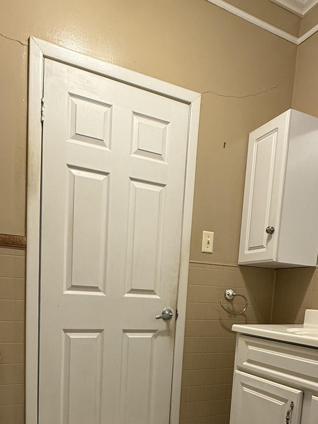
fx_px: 343
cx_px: 135
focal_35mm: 28
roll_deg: -3.2
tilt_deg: -6.9
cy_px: 341
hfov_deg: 49.6
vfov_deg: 58.5
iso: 200
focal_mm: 2.22
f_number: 2.2
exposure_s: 1/60
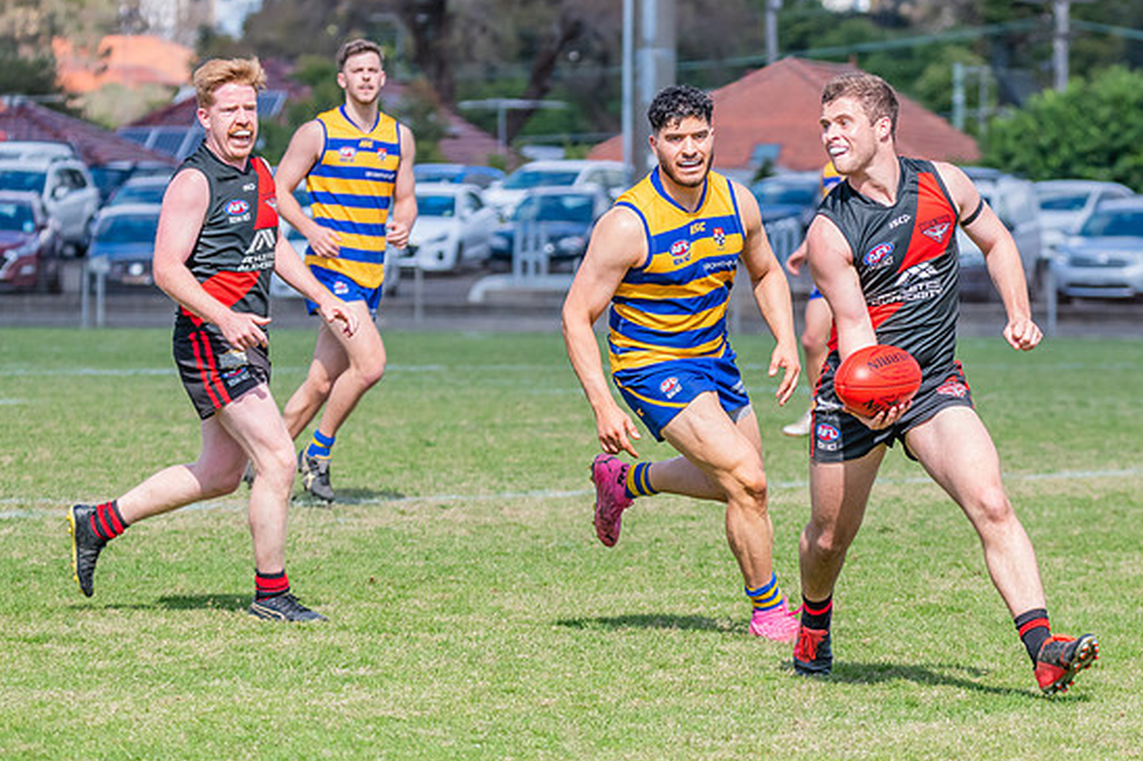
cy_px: 446
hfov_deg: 6.5
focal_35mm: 318
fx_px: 10093
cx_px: 861
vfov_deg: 4.3
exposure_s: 1/1600
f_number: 7.1
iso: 800
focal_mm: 190
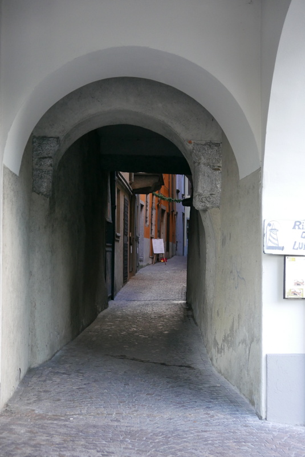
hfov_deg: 24.2
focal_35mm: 56
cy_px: 228
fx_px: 710
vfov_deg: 35.6
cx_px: 152
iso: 800
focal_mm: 25.4
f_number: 2.8
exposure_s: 1/100
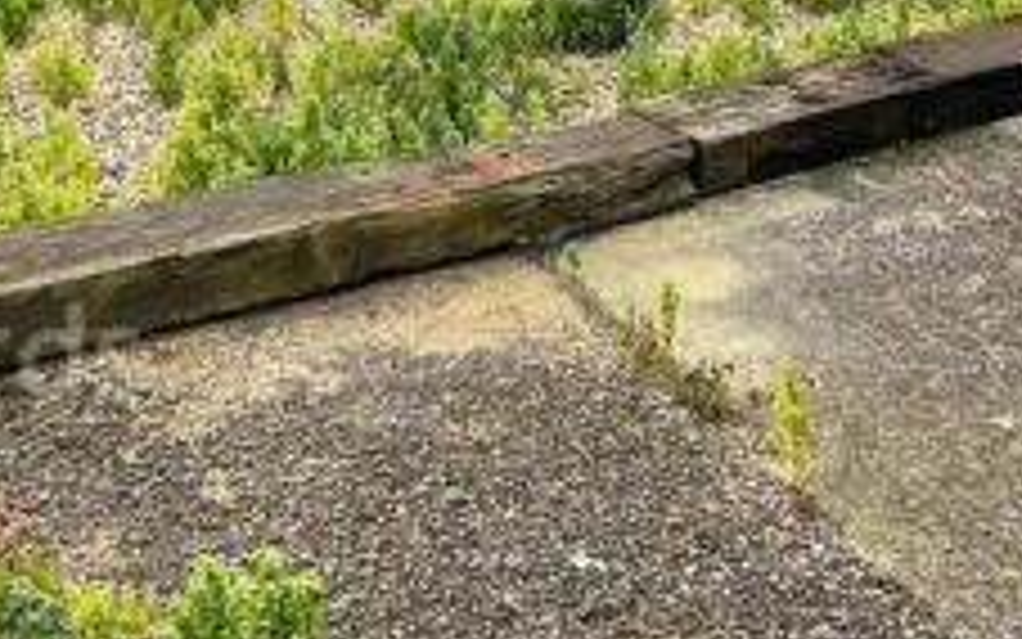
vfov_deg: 15.3
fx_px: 2201
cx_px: 488
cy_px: -317
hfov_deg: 26.1
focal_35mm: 79
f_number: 1.8
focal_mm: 3
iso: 16
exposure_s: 1/200
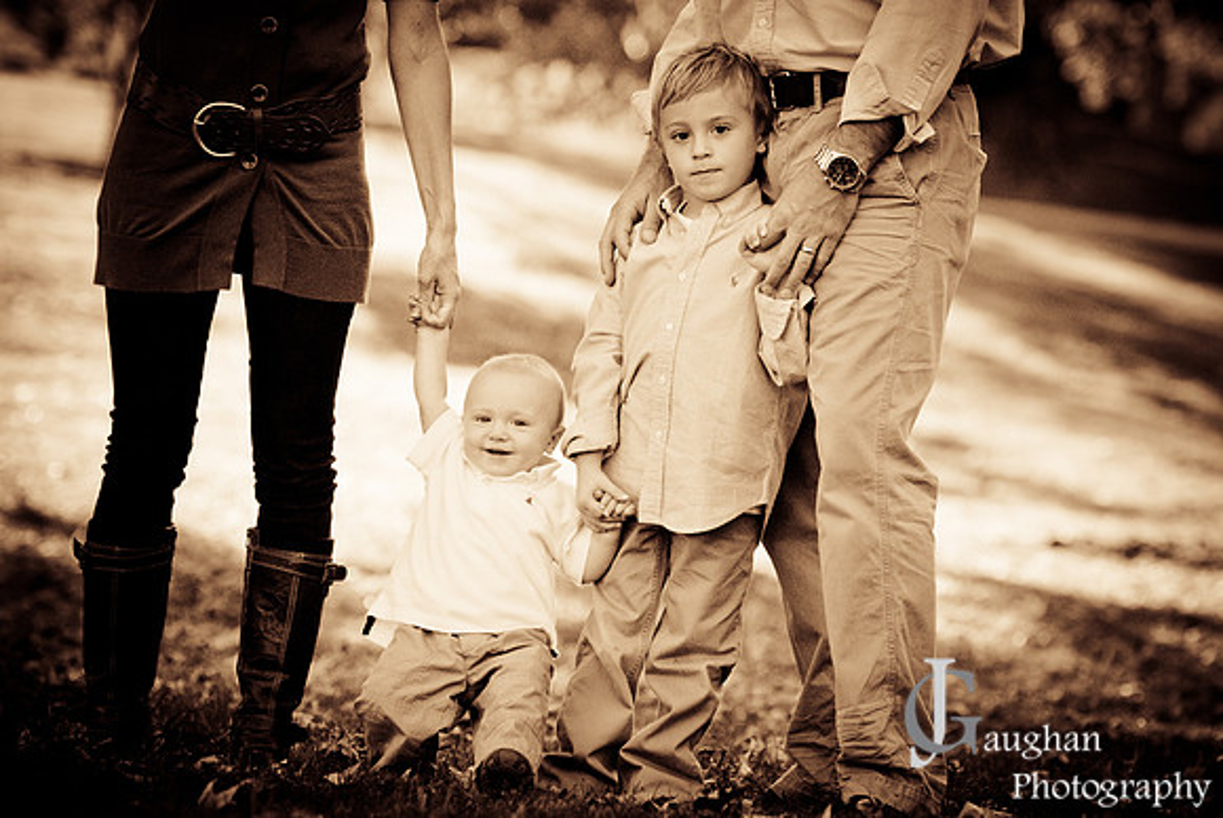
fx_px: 6631
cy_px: 409
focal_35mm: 195
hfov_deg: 10.5
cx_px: 612
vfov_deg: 7.1
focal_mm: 130
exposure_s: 1/640
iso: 400
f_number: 2.8
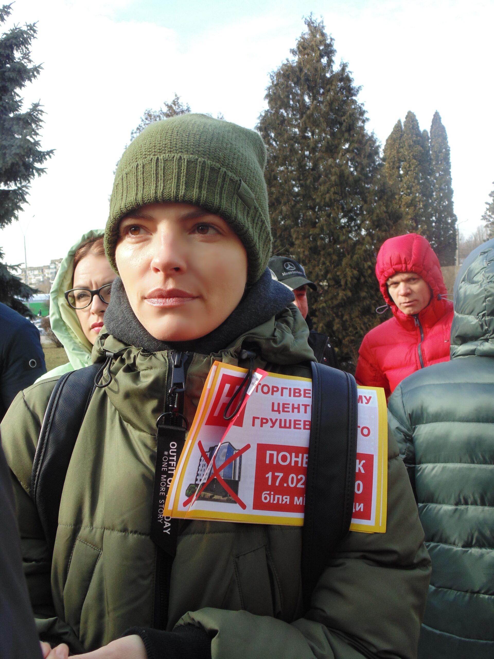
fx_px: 647
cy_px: 330
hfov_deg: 41.8
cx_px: 247
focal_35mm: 34
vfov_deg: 54.0
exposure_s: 1/200
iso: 80
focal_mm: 6.2
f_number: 3.4
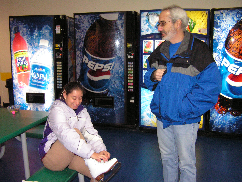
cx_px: 121
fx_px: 266
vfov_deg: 37.7
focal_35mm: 38
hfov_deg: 49.0
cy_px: 91
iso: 200
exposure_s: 1/40
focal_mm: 6.3
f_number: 2.8
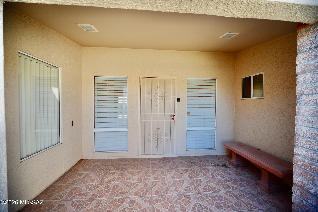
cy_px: 106
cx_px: 159
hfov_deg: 112.6
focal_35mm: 12
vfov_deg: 90.0
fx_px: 106
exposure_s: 1/80
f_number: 5.6
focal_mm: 12
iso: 200
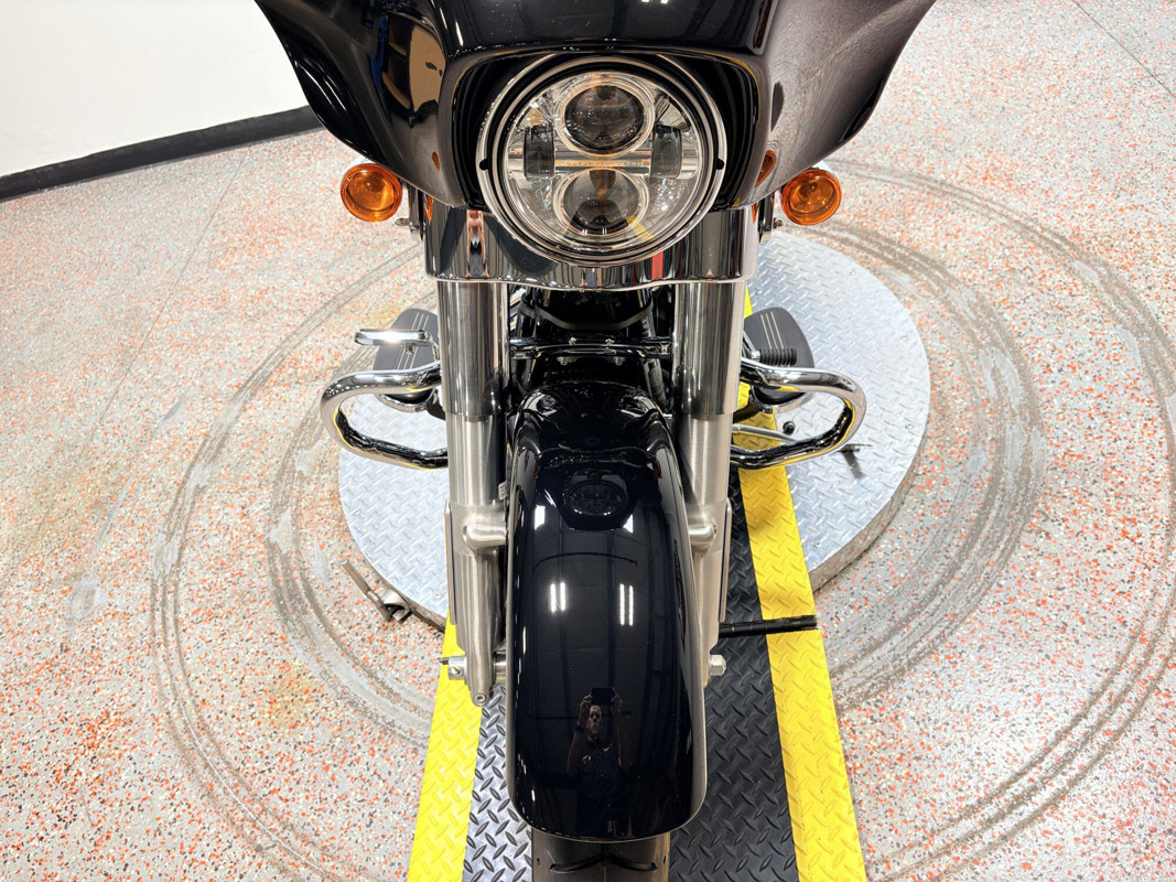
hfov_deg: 67.3
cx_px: 588
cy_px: 441
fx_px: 883
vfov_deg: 53.1
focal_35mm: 26
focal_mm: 5.96
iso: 64
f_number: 1.6
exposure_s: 1/120
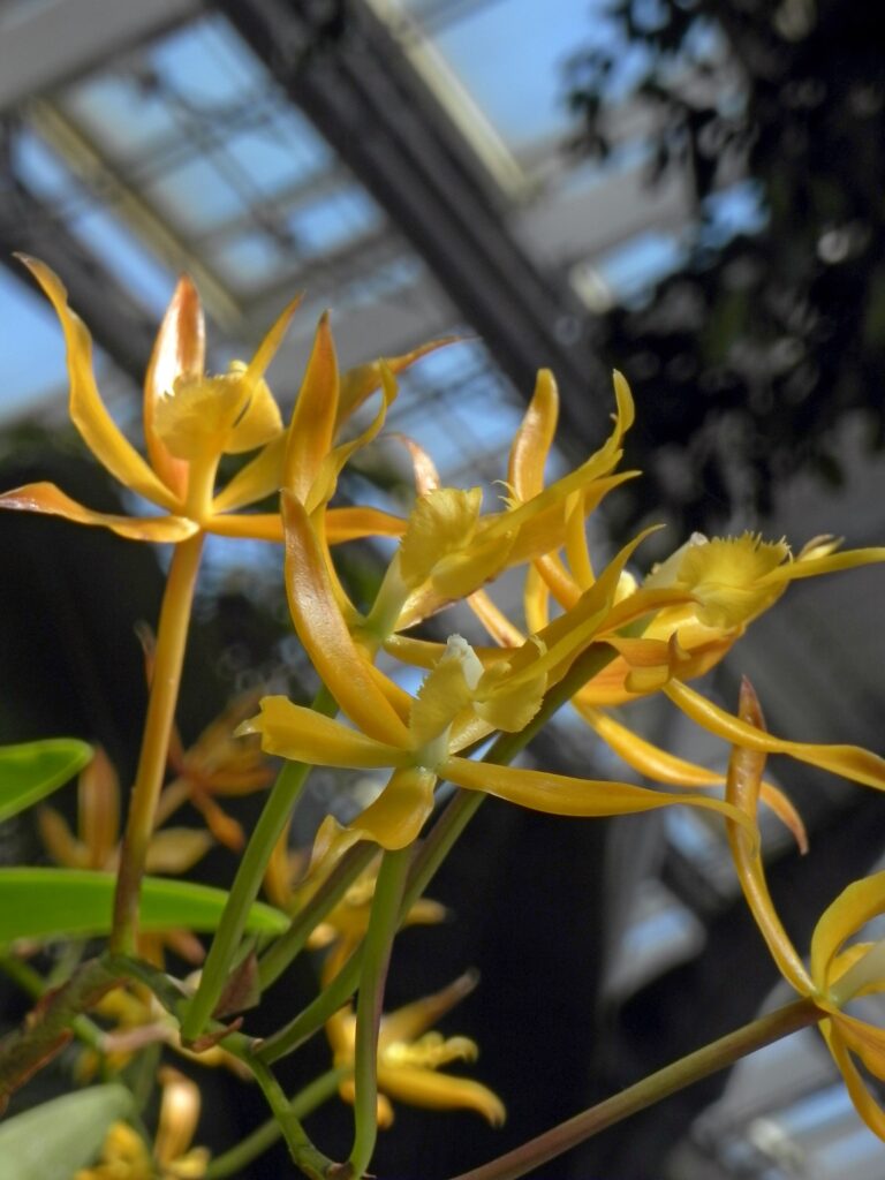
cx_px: 442
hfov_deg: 14.1
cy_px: 590
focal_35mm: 105
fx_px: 3579
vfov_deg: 18.7
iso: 160
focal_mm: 18.8
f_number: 5.6
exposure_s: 1/230
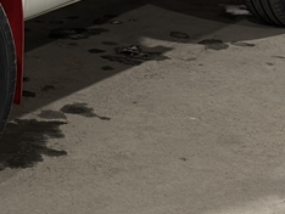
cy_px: -128
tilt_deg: -9.5
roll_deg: +0.5
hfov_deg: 9.6
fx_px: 1648
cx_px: -117
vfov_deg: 7.3
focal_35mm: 200
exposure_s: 1/50
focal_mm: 5.96
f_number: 1.6
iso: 50
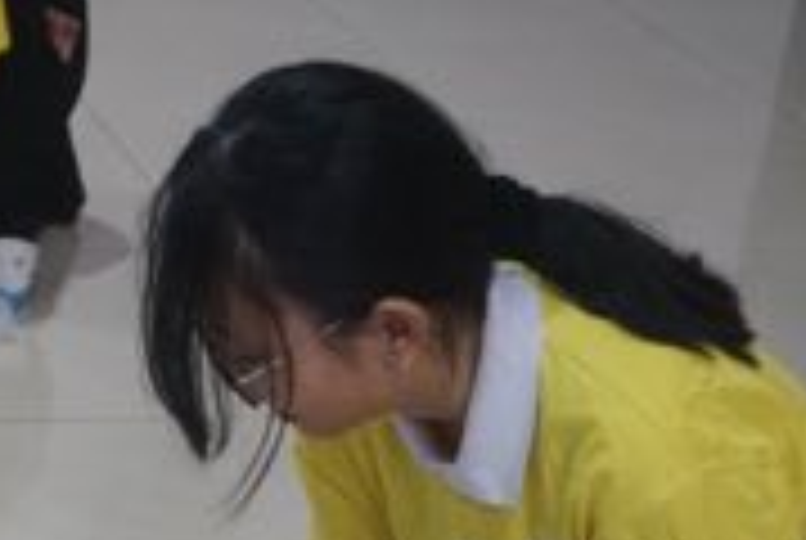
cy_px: 716
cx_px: -126
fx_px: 2609
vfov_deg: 11.5
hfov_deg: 16.9
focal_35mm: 116
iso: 1250
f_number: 4.5
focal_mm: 29
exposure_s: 1/160
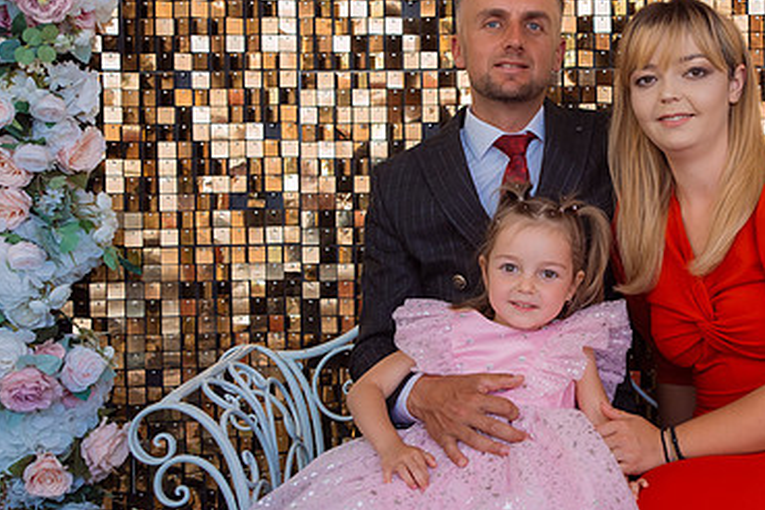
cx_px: 618
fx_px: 1275
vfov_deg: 22.6
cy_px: 218
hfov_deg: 32.4
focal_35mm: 60
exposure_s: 1/250
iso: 640
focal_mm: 35
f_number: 3.2
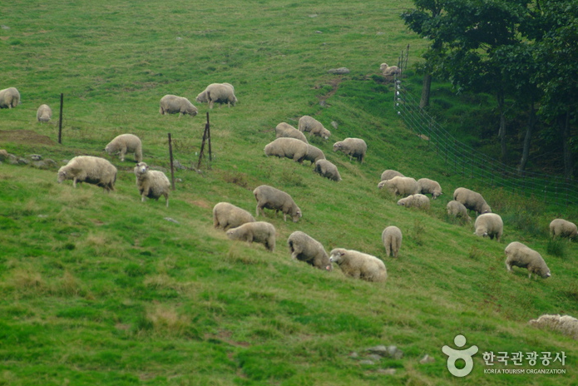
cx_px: 288
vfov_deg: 4.6
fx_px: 4851
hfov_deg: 6.8
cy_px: 194
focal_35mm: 302
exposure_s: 1/180
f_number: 3.3
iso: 200
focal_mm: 200
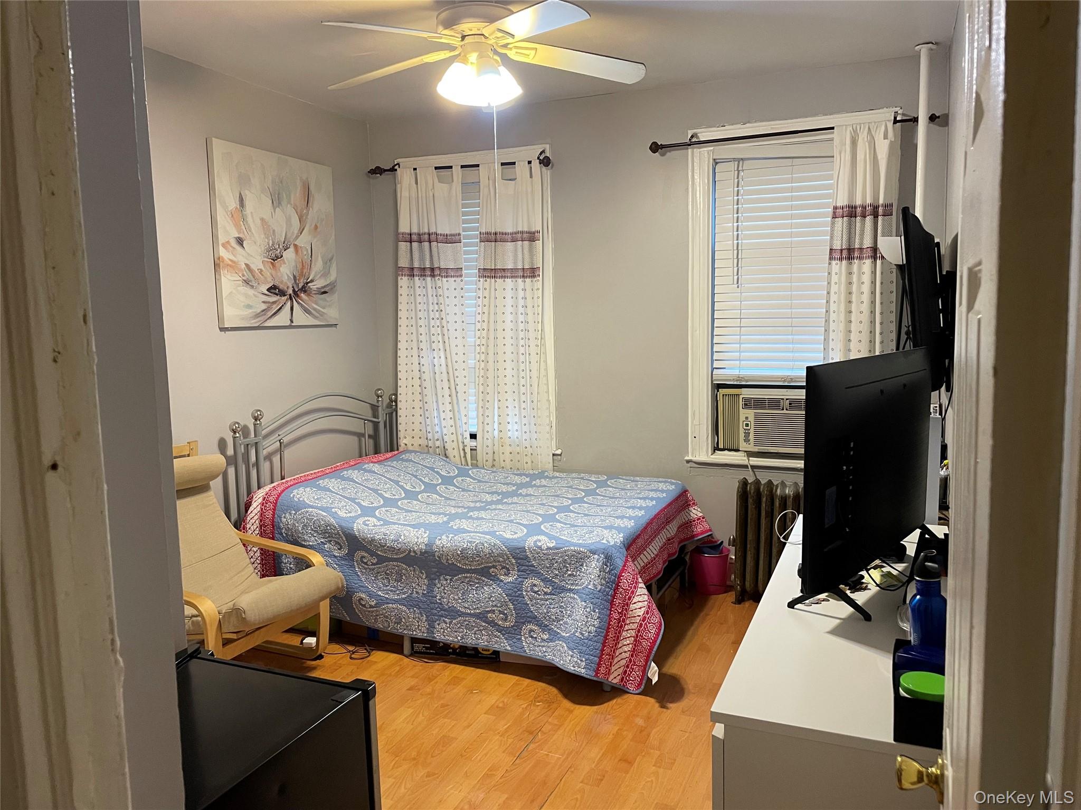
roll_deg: +1.3
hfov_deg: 67.3
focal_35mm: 26
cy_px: 405
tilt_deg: -6.5
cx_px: 540
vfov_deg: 53.1
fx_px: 812
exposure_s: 1/60
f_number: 1.6
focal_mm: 4.2
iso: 320
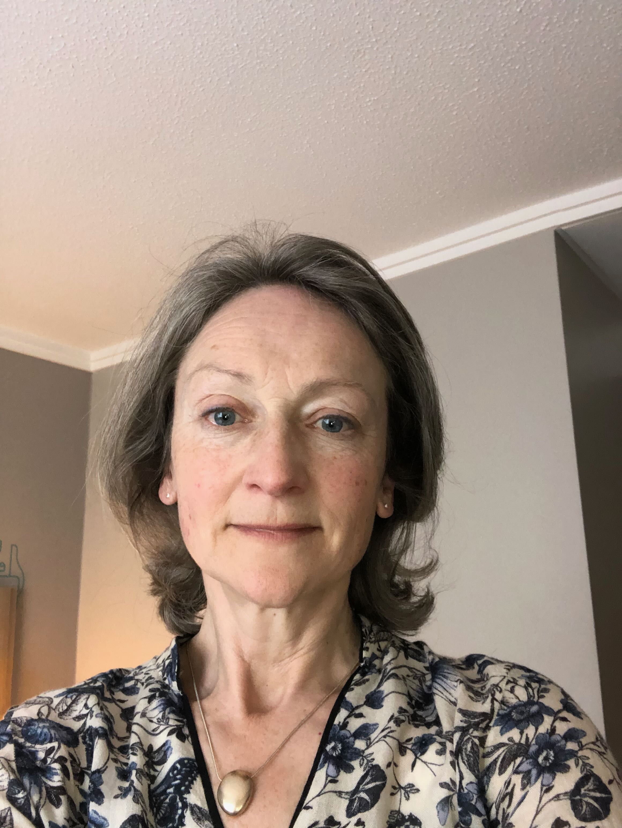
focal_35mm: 32
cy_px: 414
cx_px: 311
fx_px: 766
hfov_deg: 44.2
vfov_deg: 56.8
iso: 125
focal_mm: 2.87
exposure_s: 1/50
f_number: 2.2
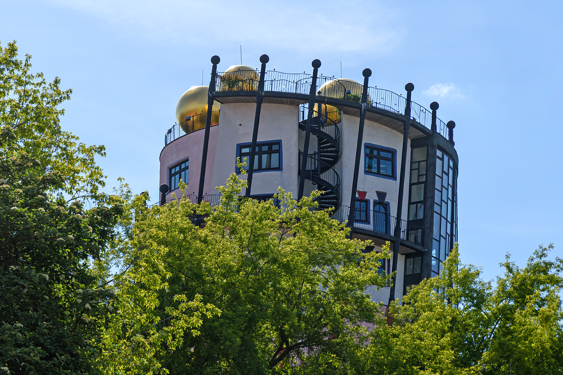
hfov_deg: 20.7
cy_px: 188
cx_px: 279
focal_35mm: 99
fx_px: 1540
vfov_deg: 13.9
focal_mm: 65
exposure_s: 1/1600
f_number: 7.1
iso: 200
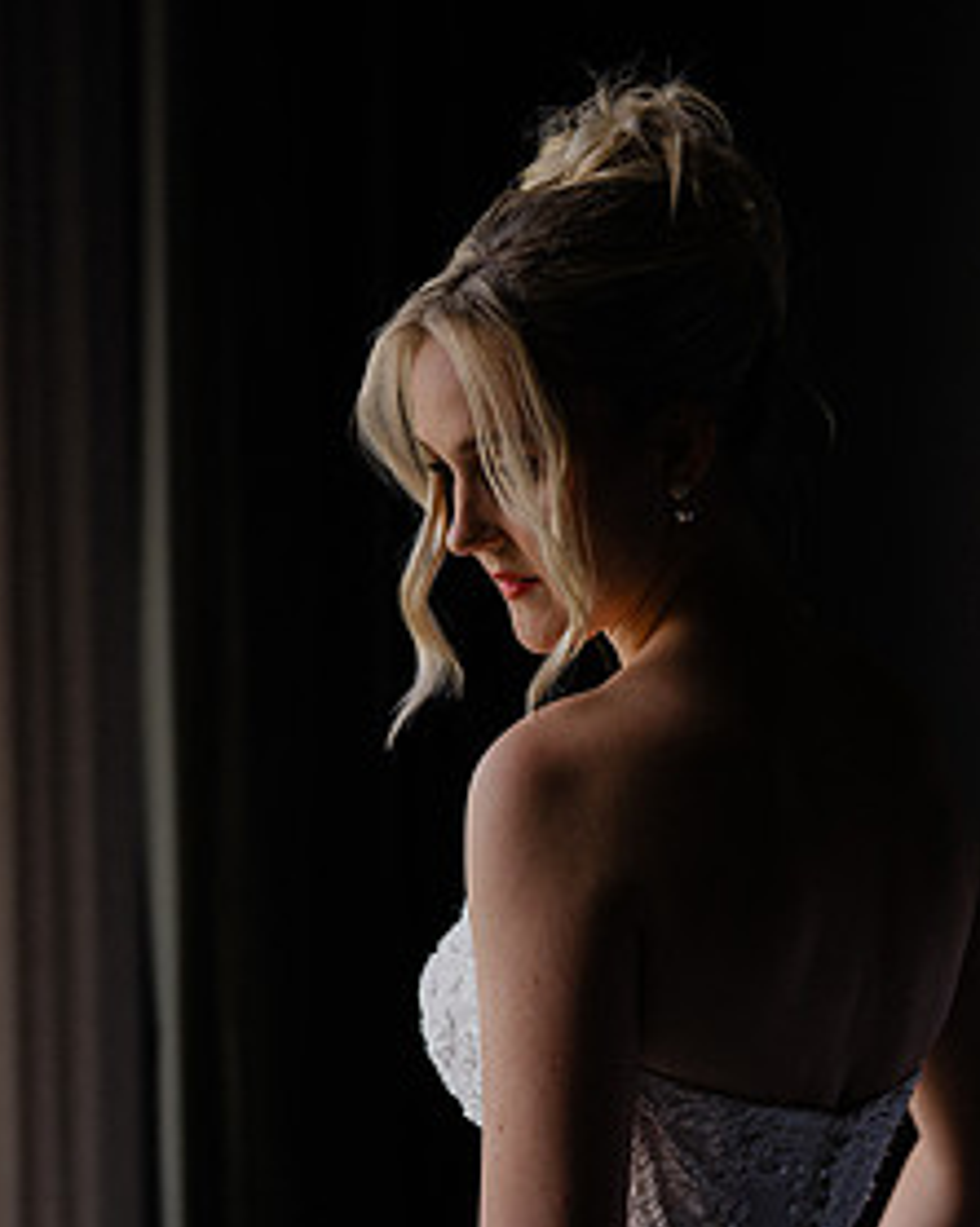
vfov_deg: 24.7
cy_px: 953
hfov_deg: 20.1
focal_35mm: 76
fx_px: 2758
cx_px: 600
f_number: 2.5
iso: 250
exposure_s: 1/400
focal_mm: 50
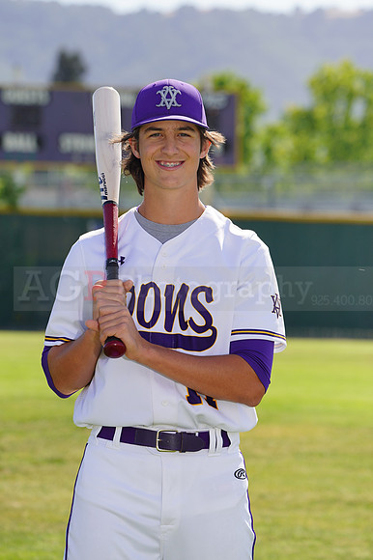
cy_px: 280
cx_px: 186
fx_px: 3485
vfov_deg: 9.2
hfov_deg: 6.1
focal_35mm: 224
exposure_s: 1/250
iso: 100
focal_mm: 224
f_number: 8
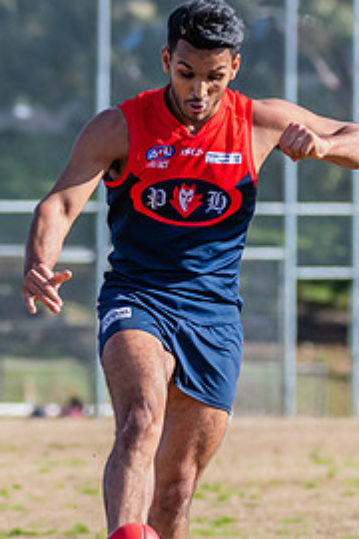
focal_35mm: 905
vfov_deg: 2.3
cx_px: 283
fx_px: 13536
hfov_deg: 1.5
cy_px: 392
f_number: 7.1
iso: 800
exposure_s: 1/1600
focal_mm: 240
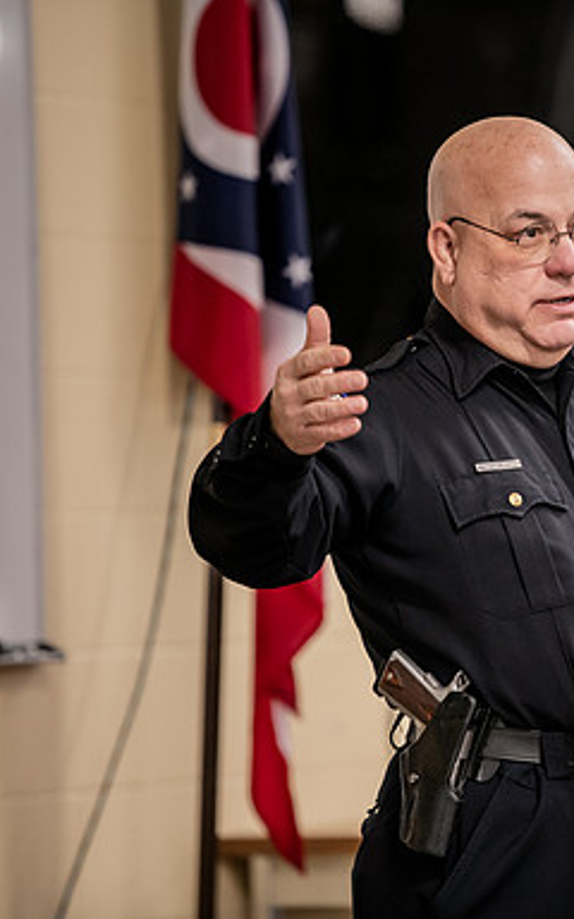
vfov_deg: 7.6
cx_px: 574
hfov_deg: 4.7
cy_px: 458
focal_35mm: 277
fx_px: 6933
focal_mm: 180
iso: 1600
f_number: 2.8
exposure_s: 1/200
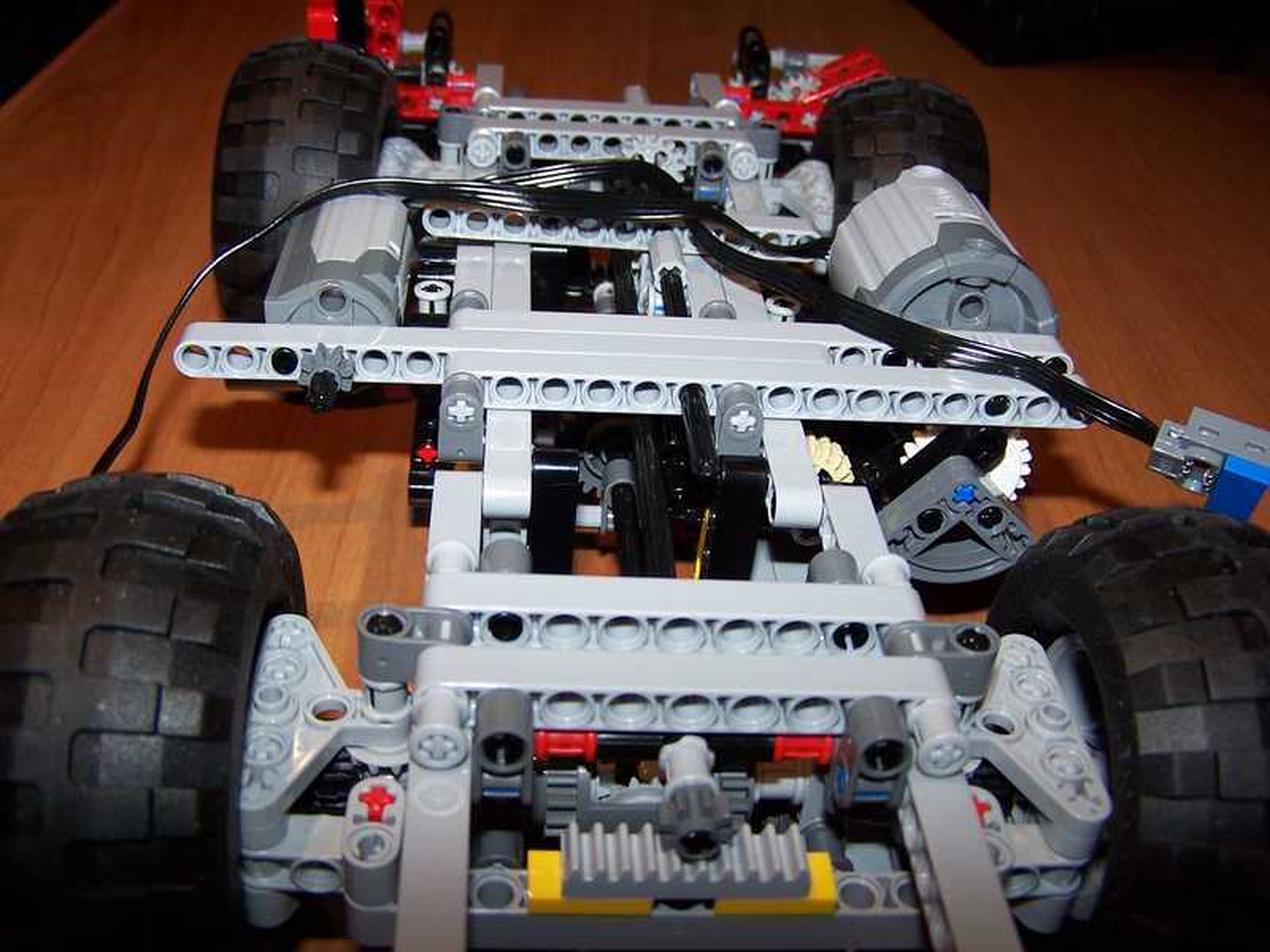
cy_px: 476
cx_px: 635
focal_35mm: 38
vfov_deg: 37.7
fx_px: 1394
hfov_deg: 49.0
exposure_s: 1/60
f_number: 2.8
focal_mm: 6.3
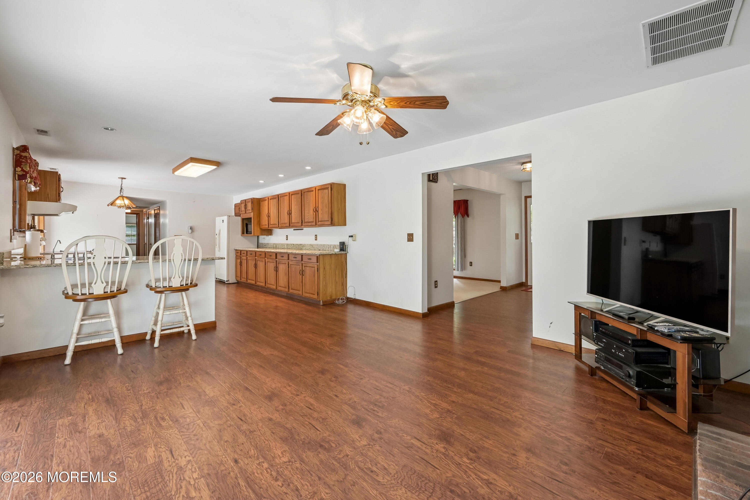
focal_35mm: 14
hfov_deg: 104.3
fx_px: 292
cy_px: 250
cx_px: 375
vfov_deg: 81.2
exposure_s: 1/10
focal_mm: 14
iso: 400
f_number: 11
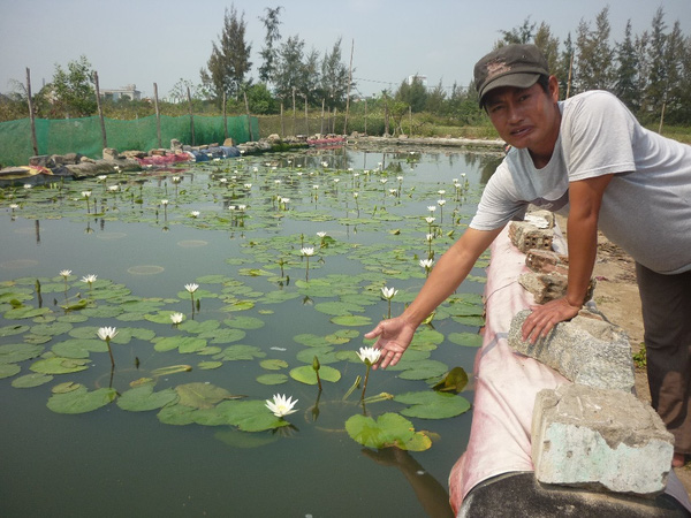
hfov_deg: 55.4
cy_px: 259
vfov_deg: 42.9
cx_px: 346
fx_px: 659
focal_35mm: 33
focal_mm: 5.5
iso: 80
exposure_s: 1/200
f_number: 8
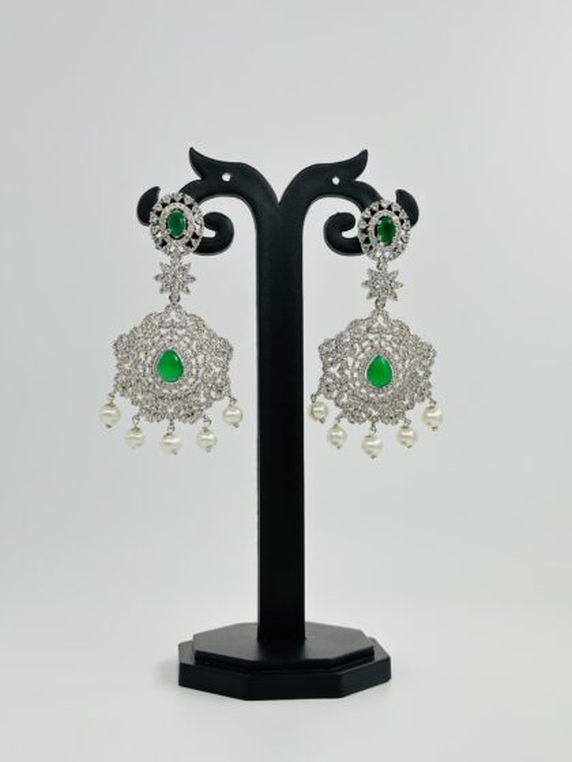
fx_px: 1058
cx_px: 286
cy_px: 381
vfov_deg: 39.7
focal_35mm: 48
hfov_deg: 30.3
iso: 80
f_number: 1.78
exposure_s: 1/1613
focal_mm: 6.86
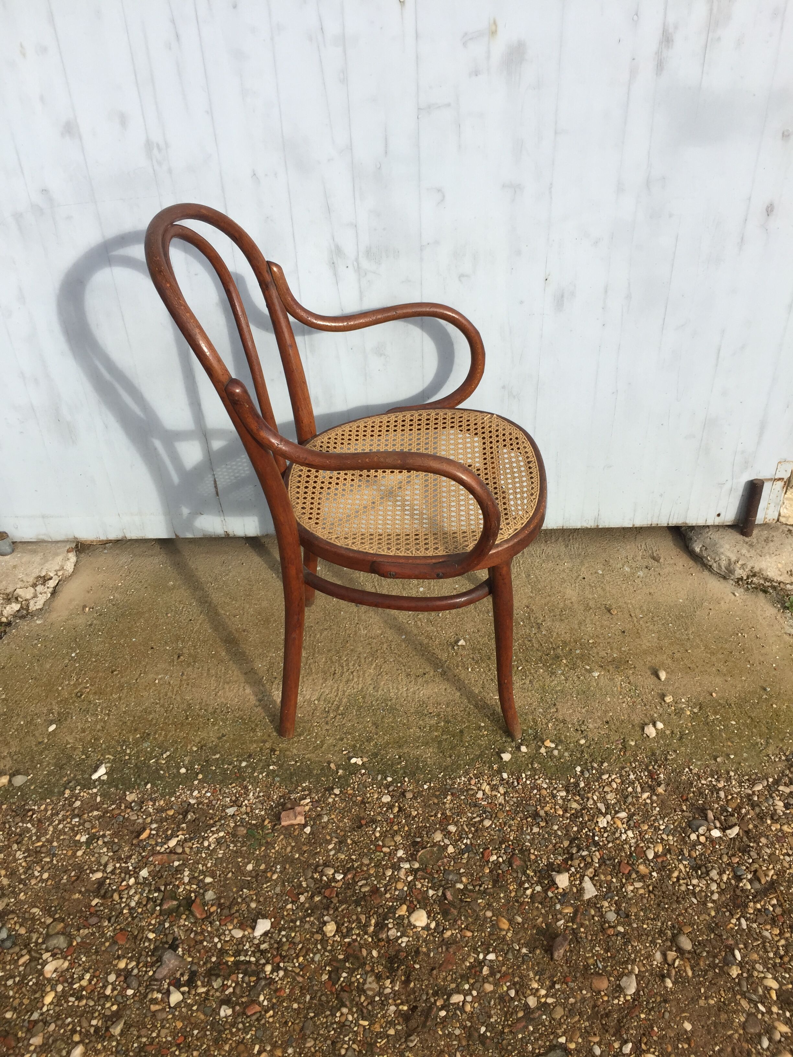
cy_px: 528
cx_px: 396
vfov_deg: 61.7
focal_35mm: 29
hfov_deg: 48.2
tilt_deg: -34.7
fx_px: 886
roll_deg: +2.0
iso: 32
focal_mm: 4.15
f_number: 2.2
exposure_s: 1/964
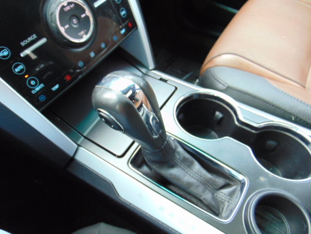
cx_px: 156
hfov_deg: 69.4
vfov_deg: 54.9
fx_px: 225
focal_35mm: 25
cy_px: 117
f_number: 3
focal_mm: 4.5
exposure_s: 1/40
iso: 160
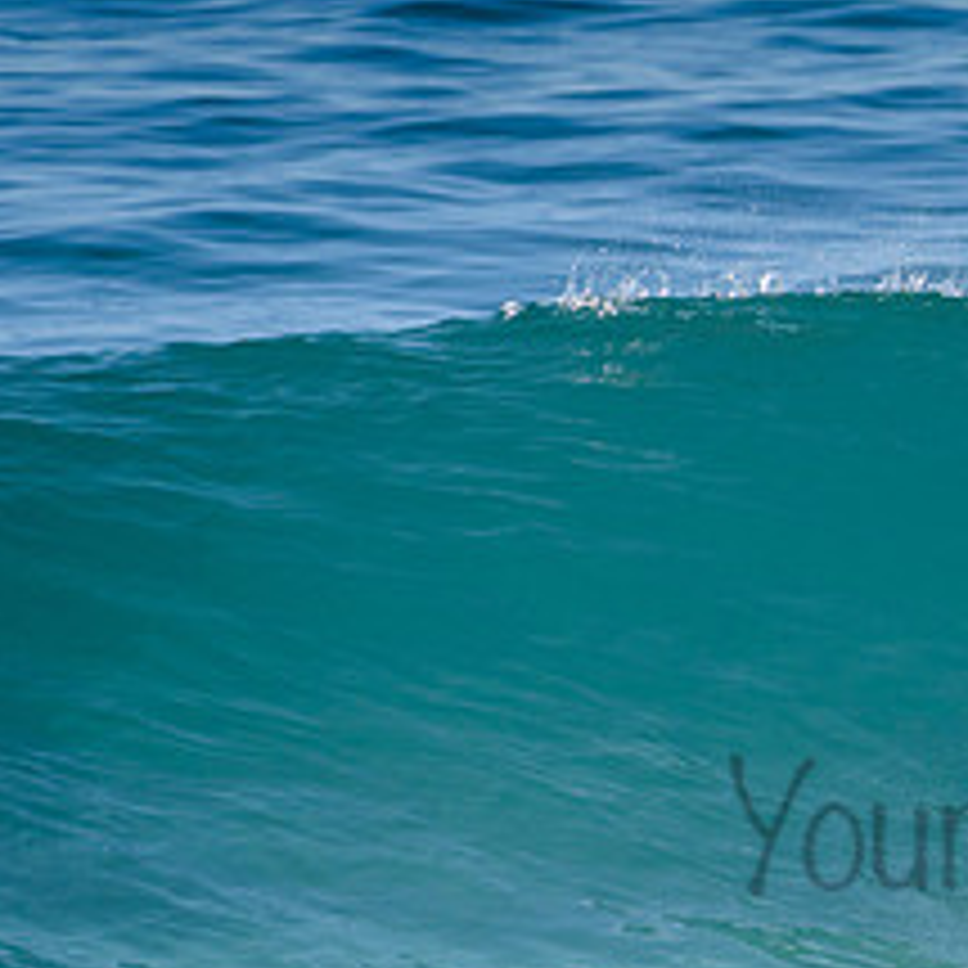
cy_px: 617
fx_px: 44451
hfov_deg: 1.2
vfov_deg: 1.2
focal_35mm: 1405
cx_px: 1488
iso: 200
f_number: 5.6
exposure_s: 1/2000
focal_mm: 500
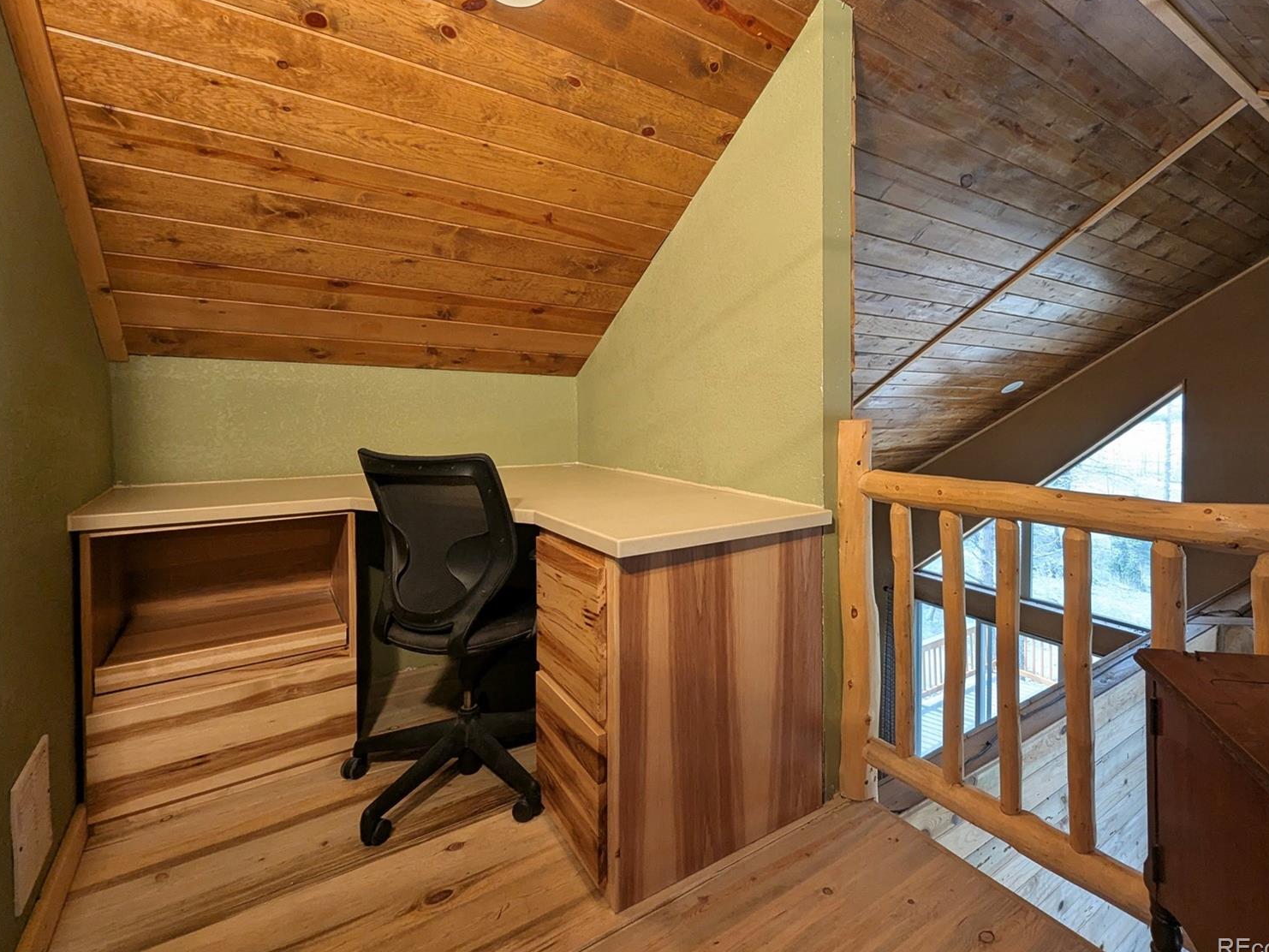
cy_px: 452
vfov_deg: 85.6
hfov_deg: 101.9
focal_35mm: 14
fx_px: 513
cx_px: 674
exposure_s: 1/120
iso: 90
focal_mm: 1.95
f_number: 2.2
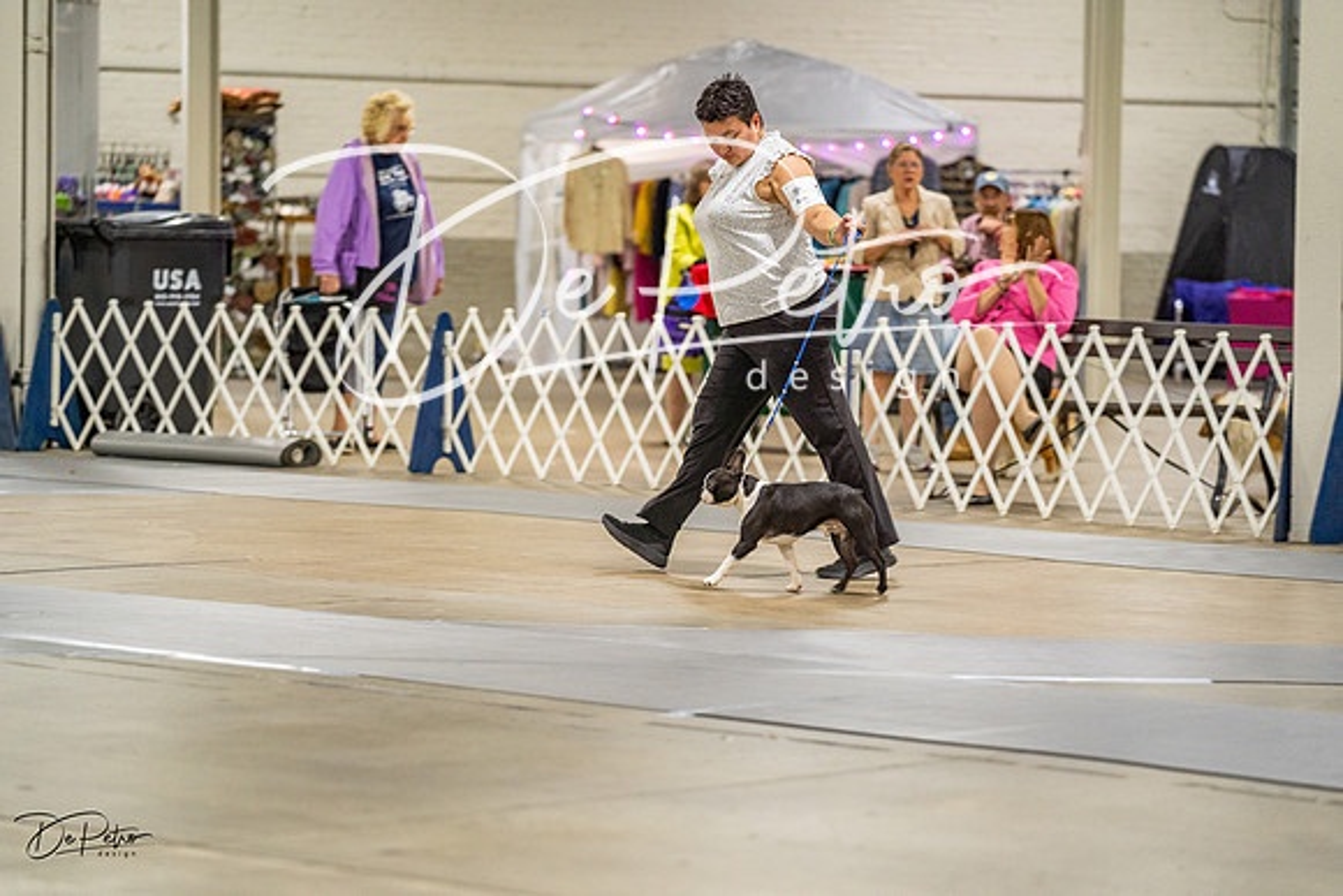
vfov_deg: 11.2
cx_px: 672
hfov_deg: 16.6
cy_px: 448
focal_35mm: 123
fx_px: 4589
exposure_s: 1/160
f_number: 2.8
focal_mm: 123
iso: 2000
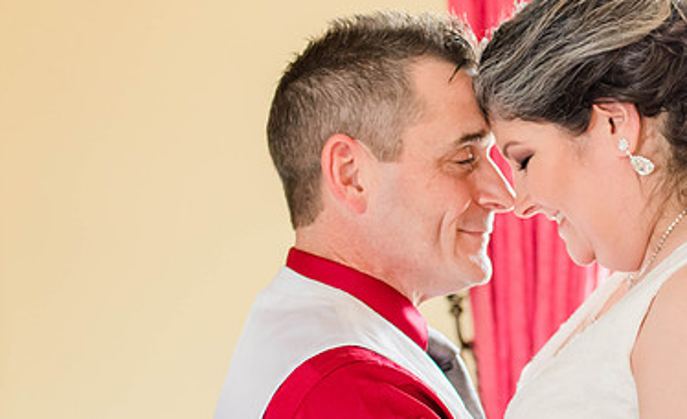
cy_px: 260
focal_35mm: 94
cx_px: 509
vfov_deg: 13.7
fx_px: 1748
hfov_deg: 22.1
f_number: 2.2
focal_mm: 35
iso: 640
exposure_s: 1/100
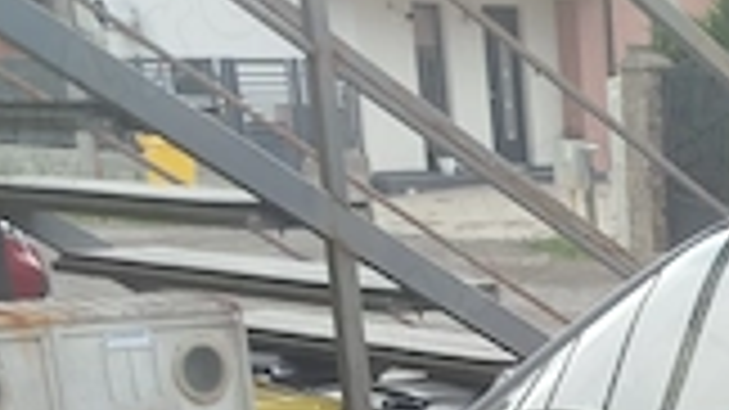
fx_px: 1874
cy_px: 906
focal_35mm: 97
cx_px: 932
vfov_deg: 11.0
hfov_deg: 20.3
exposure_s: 1/250
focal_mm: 5.31
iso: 50
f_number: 1.7
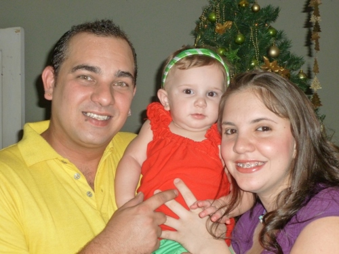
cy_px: 127
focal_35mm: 50
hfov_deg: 38.2
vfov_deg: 29.1
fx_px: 490
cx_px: 170
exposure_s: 1/60
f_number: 3.9
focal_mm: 9
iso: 400
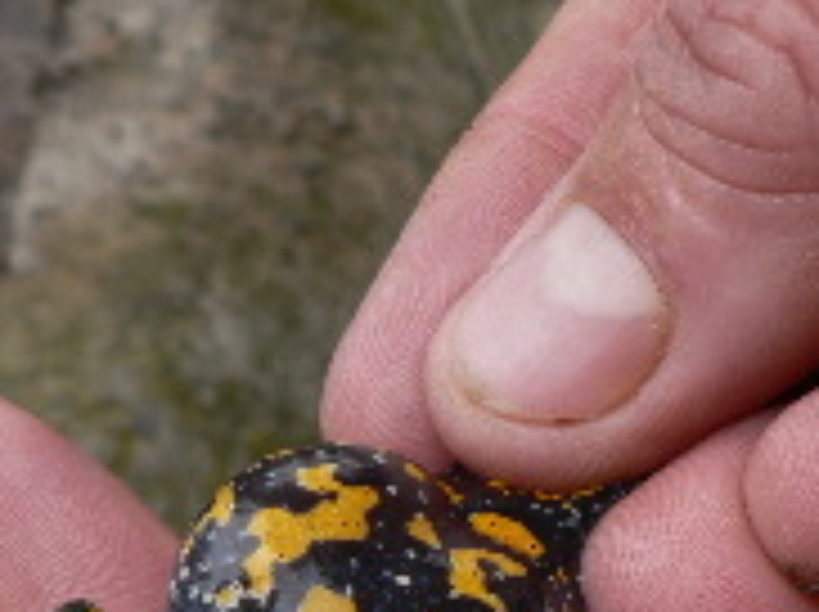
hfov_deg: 22.7
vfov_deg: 16.7
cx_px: 513
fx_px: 2032
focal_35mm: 86
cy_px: 621
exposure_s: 1/200
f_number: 4
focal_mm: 6
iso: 80
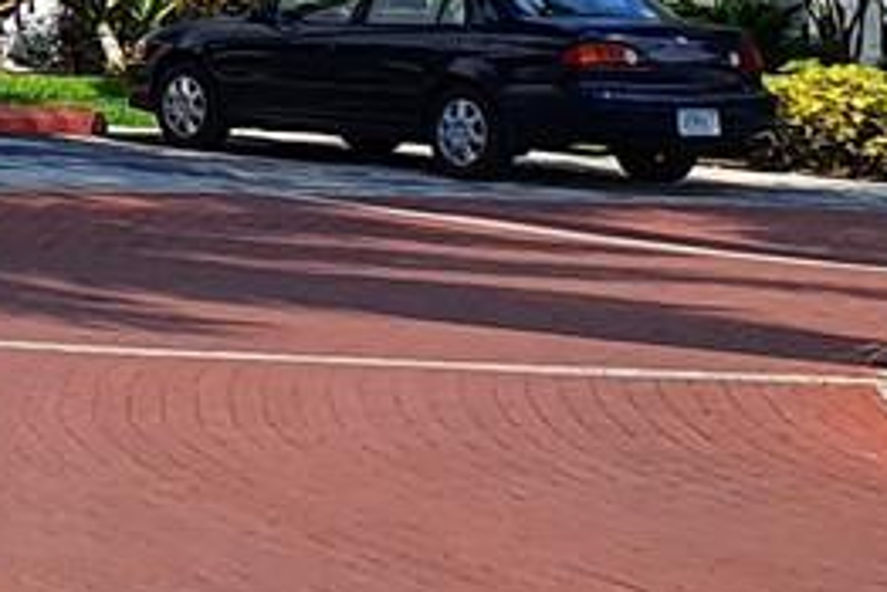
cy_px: -551
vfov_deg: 8.0
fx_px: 4067
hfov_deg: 11.2
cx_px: -911
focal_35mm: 165
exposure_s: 1/1448
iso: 50
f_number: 2.4
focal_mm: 4.32
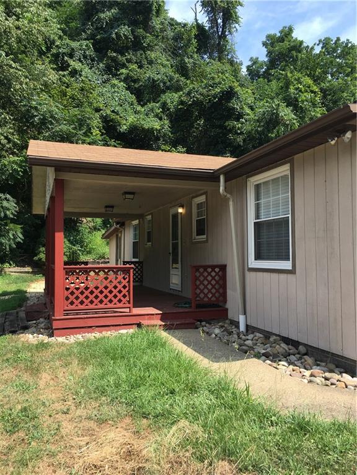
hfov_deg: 48.2
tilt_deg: +1.7
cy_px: 238
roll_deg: +0.3
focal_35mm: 29
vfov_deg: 61.7
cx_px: 178
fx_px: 399
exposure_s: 1/630
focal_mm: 4.15
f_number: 2.2
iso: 25
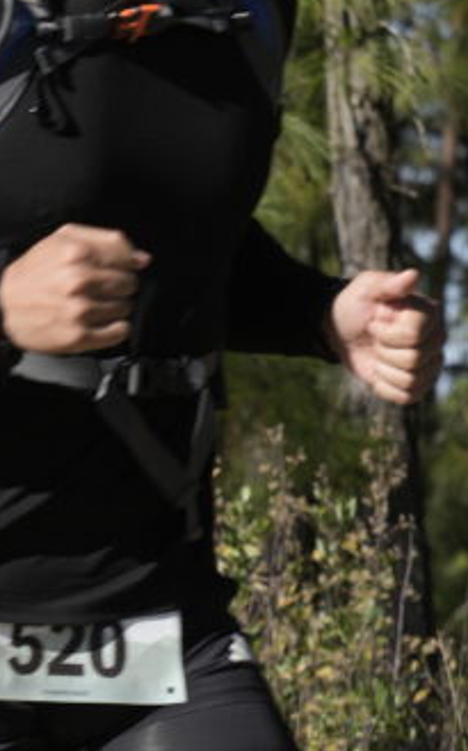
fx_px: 9256
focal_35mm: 453
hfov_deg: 2.9
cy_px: 623
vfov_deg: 4.6
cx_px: 60
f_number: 7.1
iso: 125
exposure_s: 1/400
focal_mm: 95
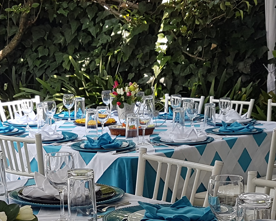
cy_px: 206
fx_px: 686
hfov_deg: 22.7
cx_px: 135
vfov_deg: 18.0
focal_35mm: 84
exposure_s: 1/288
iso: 40
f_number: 1.7
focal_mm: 4.2
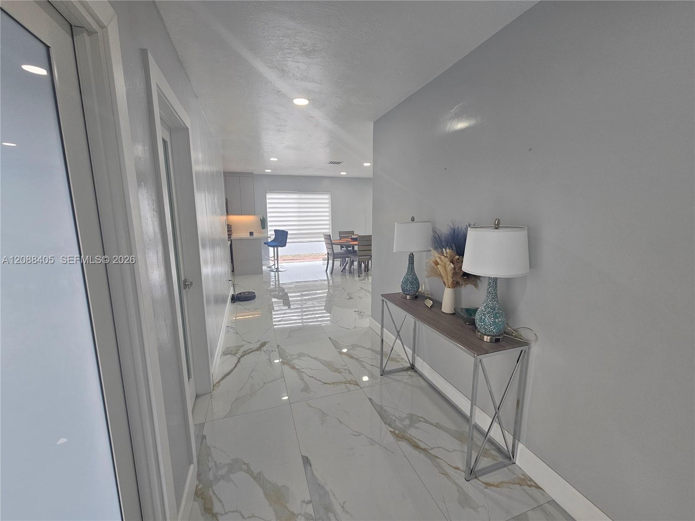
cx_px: 348
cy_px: 260
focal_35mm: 13
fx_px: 261
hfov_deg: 106.2
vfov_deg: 89.9
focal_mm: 2.2
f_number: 2.2
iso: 64
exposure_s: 1/60
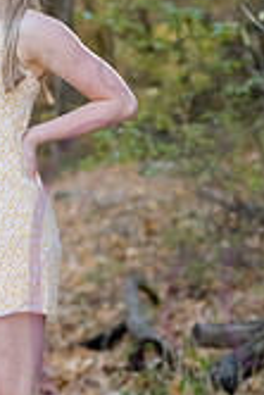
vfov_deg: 7.2
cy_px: 155
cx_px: -19
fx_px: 3117
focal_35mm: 284
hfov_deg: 4.8
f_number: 4.5
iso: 800
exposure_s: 1/320
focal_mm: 105
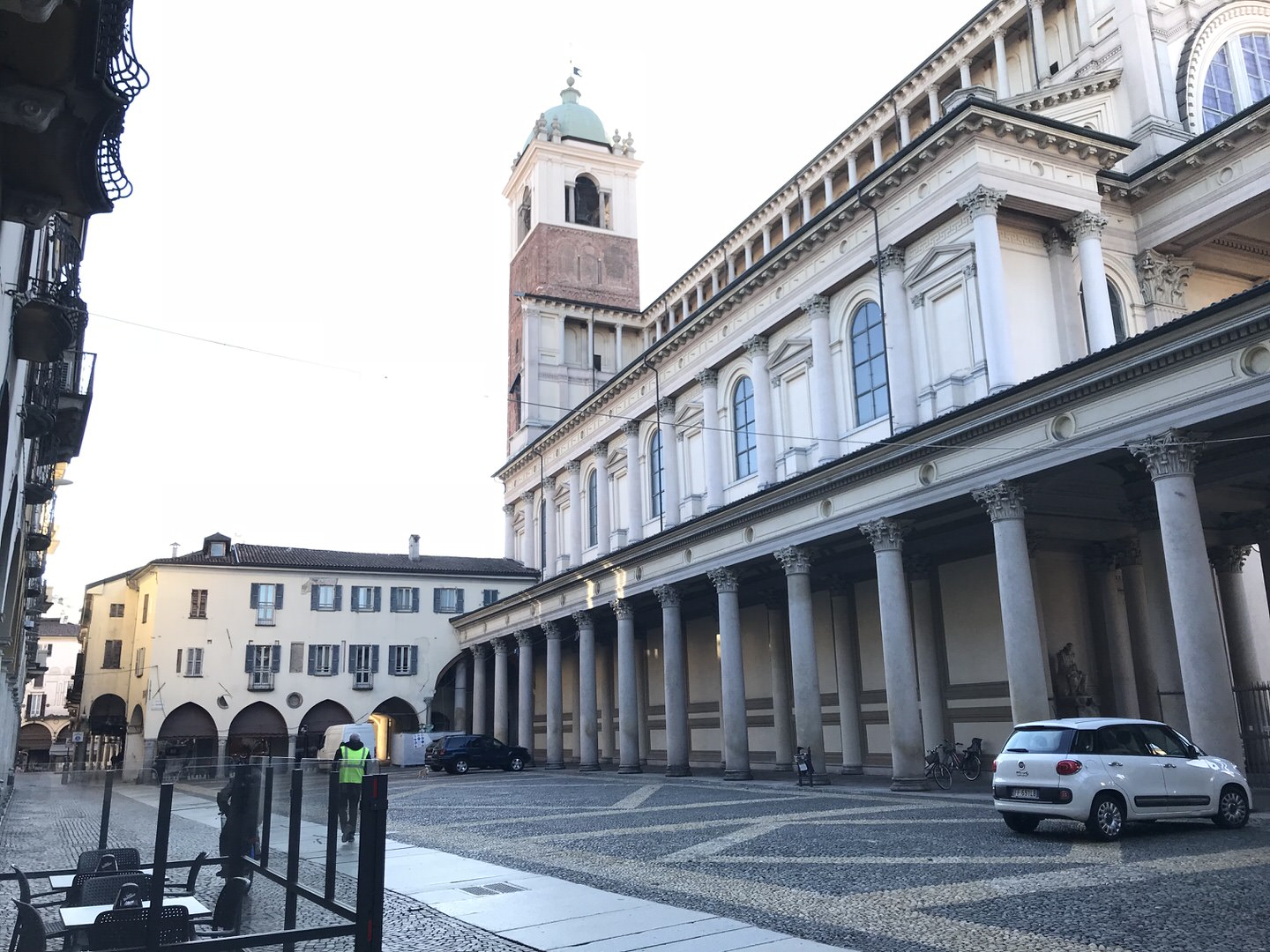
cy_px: 476
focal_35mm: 28
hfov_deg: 63.4
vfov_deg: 49.7
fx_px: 1027
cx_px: 635
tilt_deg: +13.7
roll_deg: +1.4
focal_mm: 3.99
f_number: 1.8
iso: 20
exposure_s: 1/357
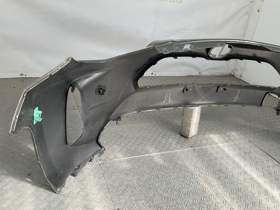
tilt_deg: -23.9
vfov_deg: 48.2
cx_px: 140
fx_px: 235
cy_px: 105
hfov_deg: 61.7
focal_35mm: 29
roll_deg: -14.9
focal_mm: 3
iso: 16
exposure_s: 1/355
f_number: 1.8
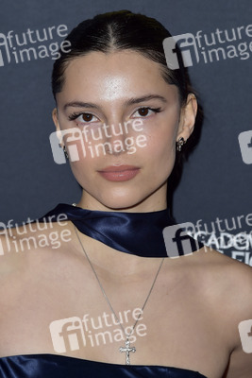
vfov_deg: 14.1
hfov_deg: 9.5
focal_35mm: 145
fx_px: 1521
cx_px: 126
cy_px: 189
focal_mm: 145
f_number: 6.3
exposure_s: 1/250
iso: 250
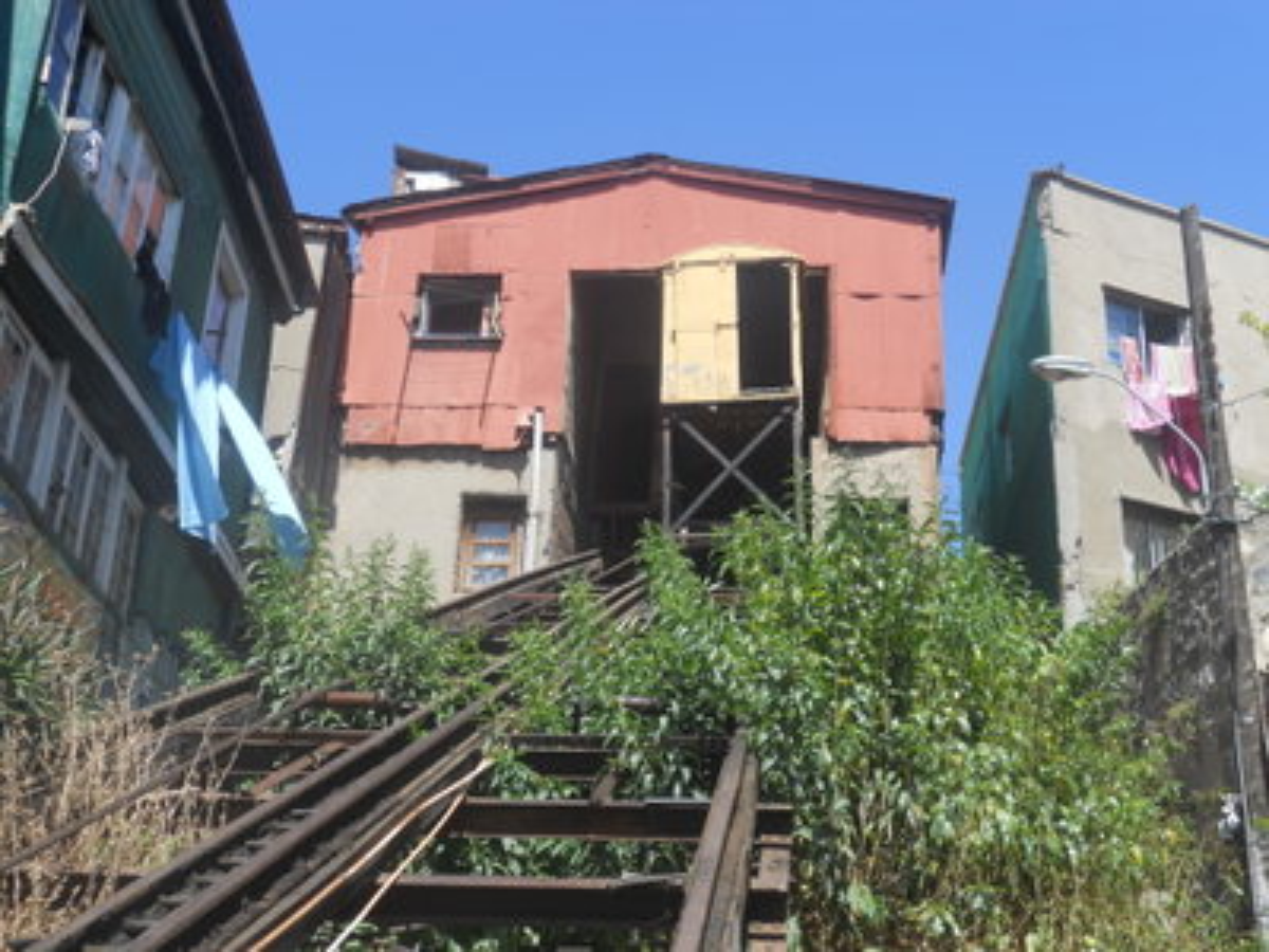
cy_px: 476
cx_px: 634
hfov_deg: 41.2
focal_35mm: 46
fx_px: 1686
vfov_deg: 31.5
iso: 80
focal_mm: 8.2
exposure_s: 1/400
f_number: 4.3
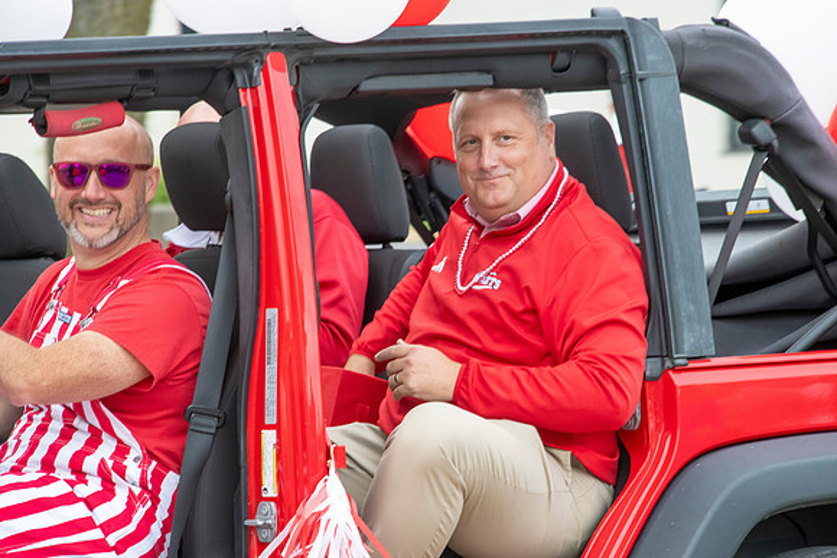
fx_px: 6976
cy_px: 279
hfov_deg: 6.9
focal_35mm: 300
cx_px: 418
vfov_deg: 4.6
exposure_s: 1/125
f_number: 11
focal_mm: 300
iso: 3200
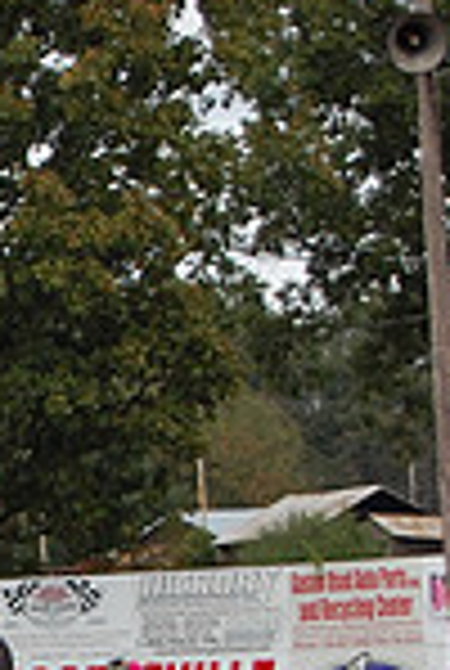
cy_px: 800
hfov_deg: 4.2
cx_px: -842
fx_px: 5971
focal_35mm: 320
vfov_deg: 6.4
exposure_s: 1/640
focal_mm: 55
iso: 400
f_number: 5.6
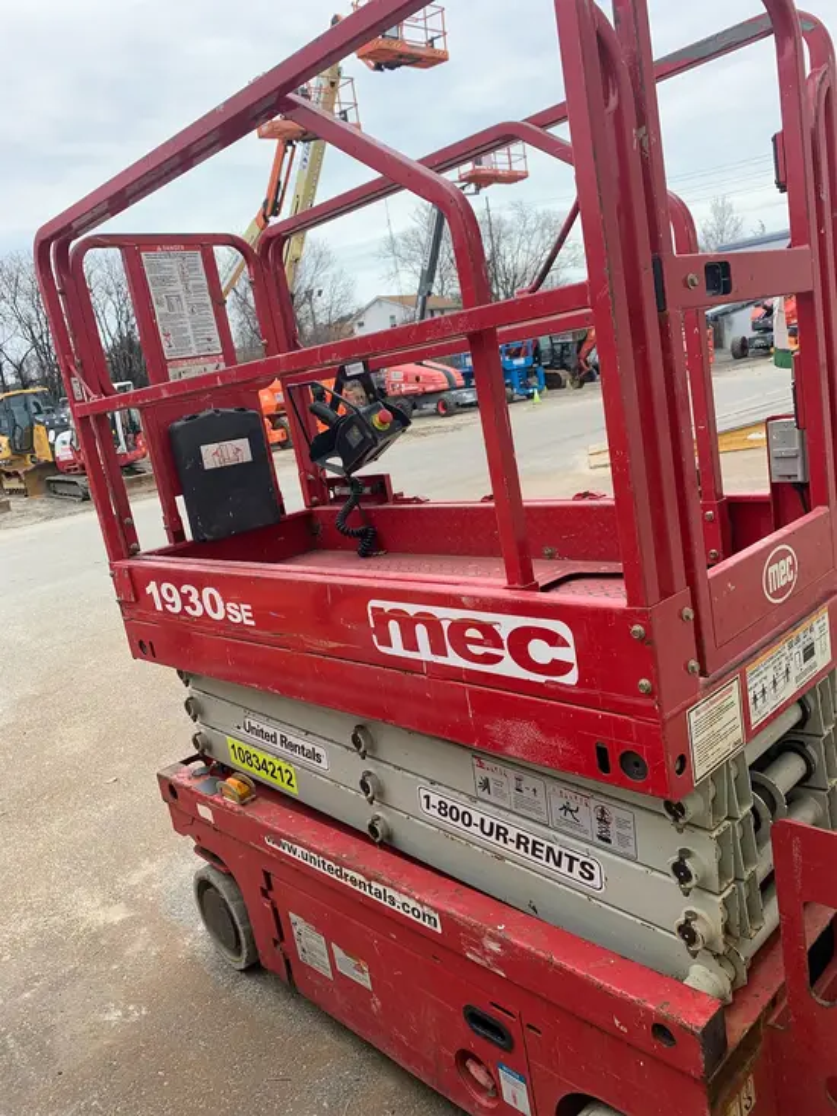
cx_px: 418
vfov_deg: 67.3
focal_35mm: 26
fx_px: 838
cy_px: 558
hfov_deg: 53.1
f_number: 1.8
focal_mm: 4.25
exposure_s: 1/502
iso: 25
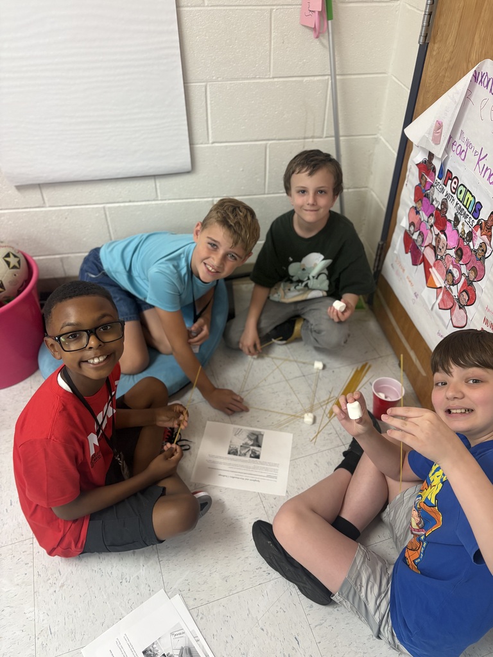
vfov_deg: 67.3
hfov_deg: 53.1
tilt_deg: -41.1
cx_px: 246
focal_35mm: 26
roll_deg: +0.3
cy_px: 328
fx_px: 494
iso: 200
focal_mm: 5.96
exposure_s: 1/60
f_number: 1.6
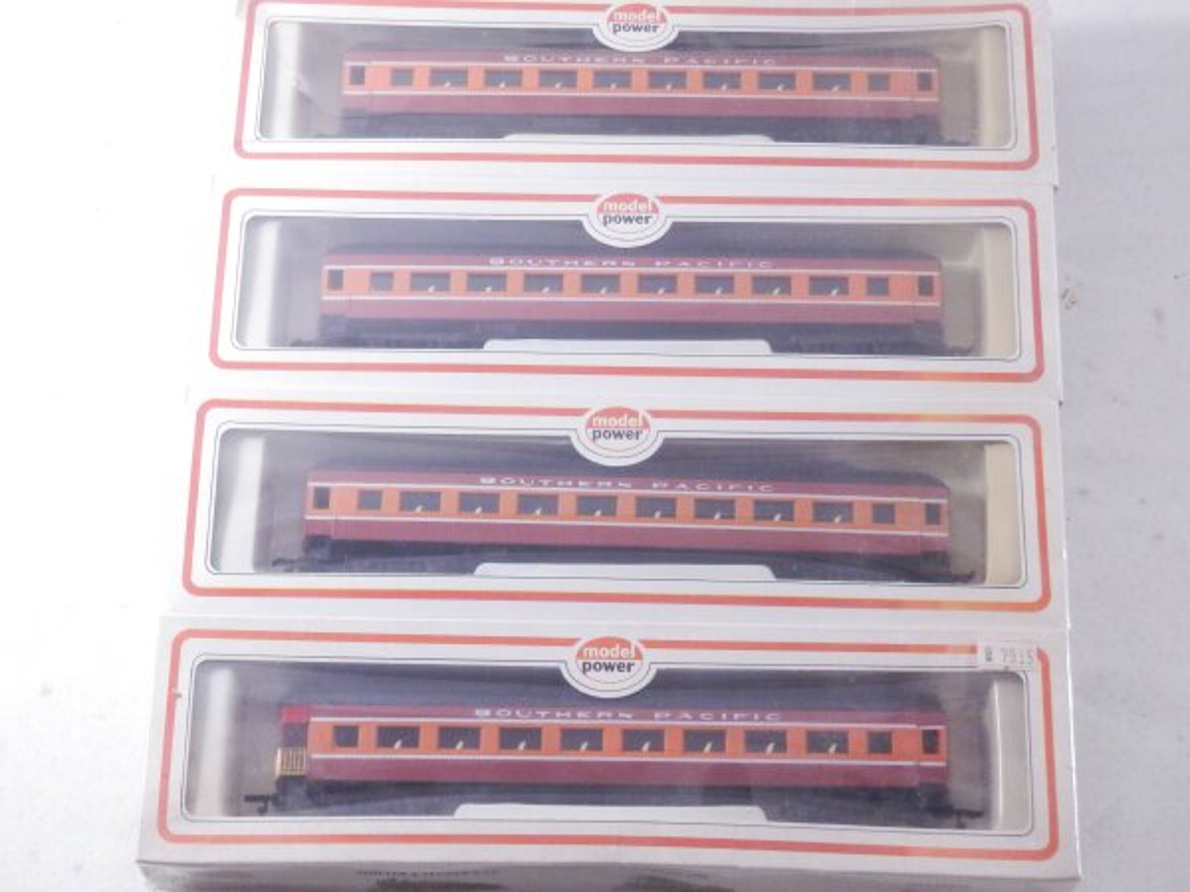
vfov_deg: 22.3
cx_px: 595
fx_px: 2269
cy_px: 446
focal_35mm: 66
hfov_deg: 29.4
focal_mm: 11.9
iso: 1000
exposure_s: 1/160
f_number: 4.4
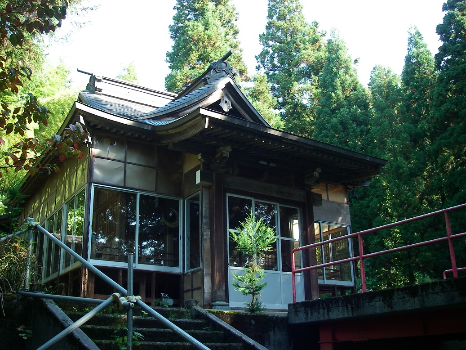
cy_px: 175
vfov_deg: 37.7
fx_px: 512
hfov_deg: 49.0
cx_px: 233
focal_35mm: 38
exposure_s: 1/50
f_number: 3.3
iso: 64
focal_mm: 6.3
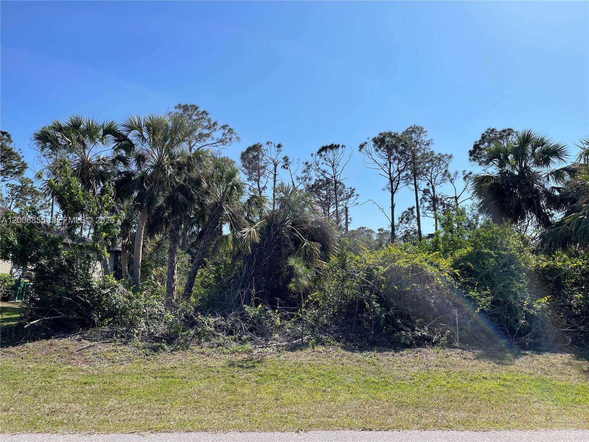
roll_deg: +0.2
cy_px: 221
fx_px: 442
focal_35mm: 26
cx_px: 294
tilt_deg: +8.3
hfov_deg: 67.3
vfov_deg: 53.1
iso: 32
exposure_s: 1/4831
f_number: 1.6
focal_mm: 4.2
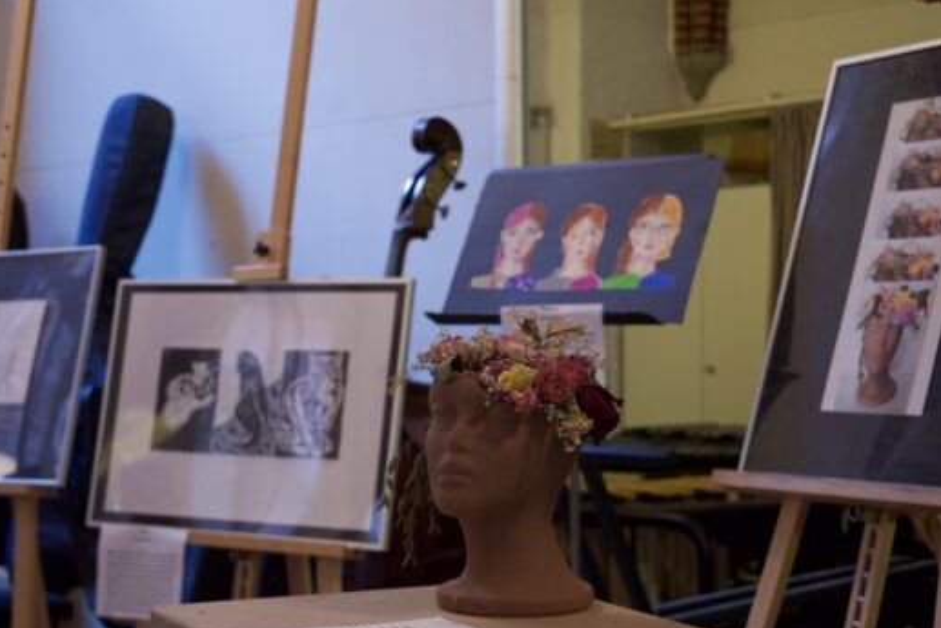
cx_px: 453
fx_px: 1844
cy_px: 322
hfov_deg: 28.6
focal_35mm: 71
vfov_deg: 19.3
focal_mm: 45
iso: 1600
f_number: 5
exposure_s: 1/20
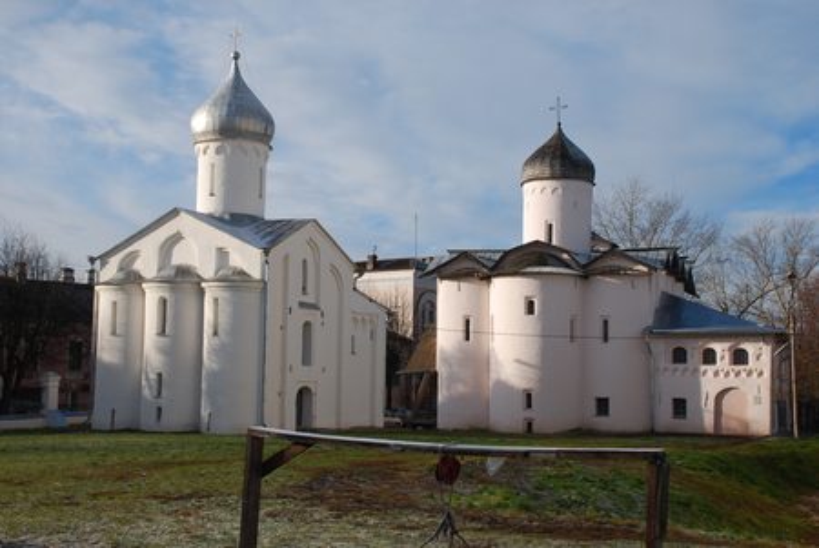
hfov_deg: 41.1
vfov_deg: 28.1
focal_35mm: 48
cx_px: 410
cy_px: 274
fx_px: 1093
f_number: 7.1
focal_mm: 32
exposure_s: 1/200
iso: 100
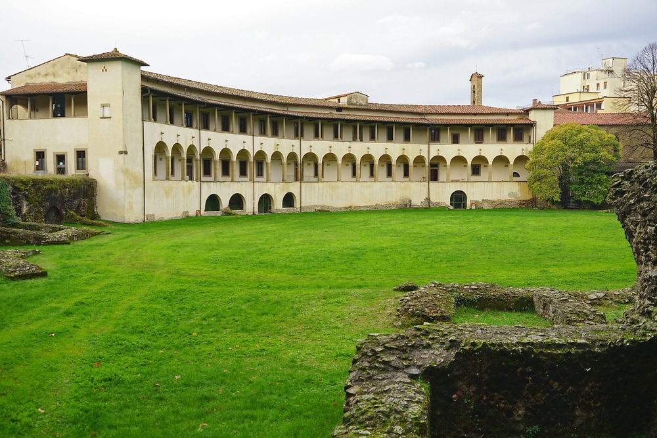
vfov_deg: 37.9
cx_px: 328
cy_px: 219
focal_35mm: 35
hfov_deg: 54.4
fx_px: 639
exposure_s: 1/60
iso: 100
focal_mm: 35
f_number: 5.6
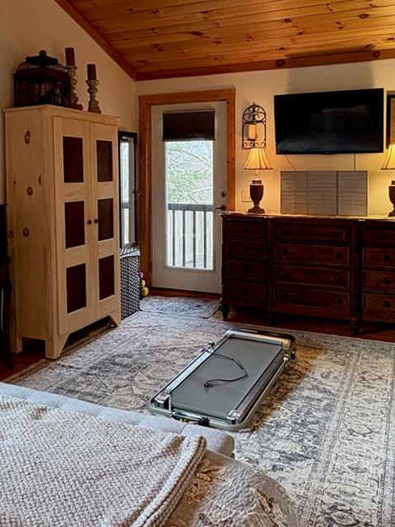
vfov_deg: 53.2
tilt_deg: -0.5
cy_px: 187
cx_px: 178
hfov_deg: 41.7
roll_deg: +0.4
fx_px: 517
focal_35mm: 34
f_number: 2.2
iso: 400
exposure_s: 1/60
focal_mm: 2.22
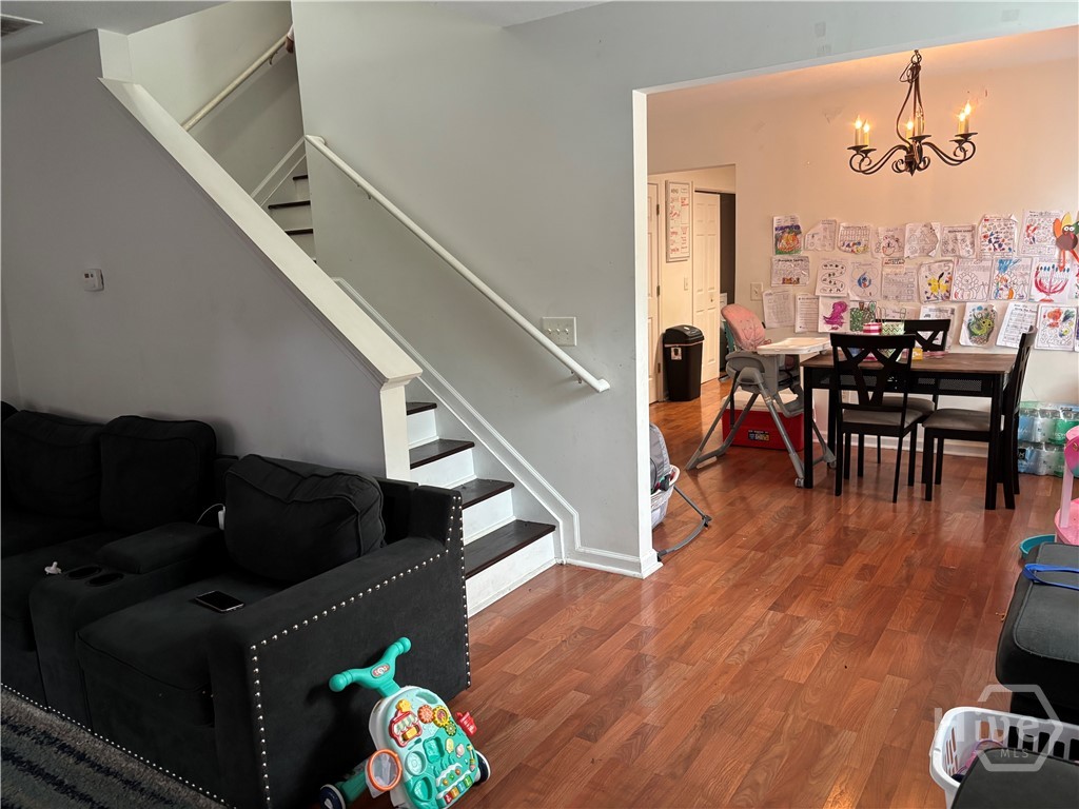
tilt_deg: -11.2
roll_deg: +2.8
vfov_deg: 53.1
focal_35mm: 26
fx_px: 810
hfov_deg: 67.3
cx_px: 540
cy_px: 404
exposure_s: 1/60
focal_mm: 5.96
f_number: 1.6
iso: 250
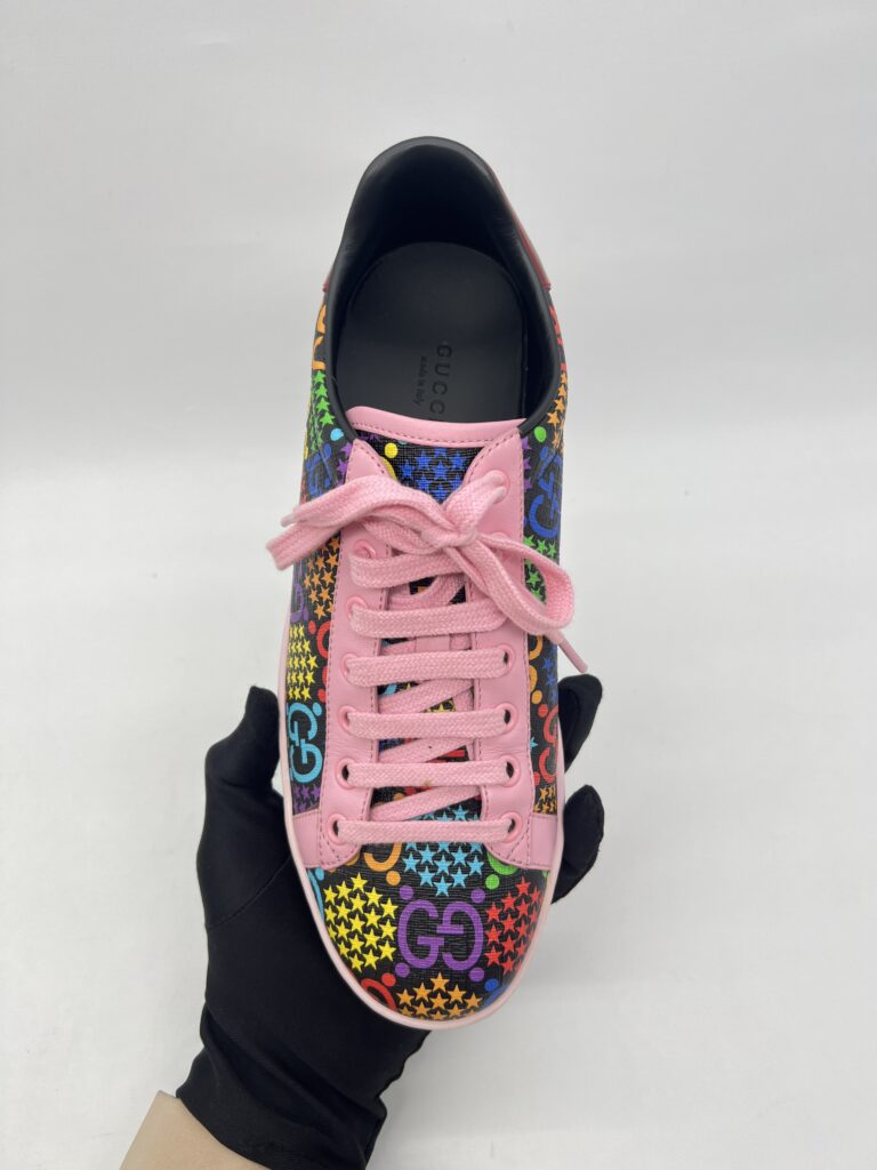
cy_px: 585
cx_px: 438
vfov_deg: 67.3
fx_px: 878
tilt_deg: -51.2
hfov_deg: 53.1
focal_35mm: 26
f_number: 1.5
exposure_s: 1/107
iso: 32
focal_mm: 5.7
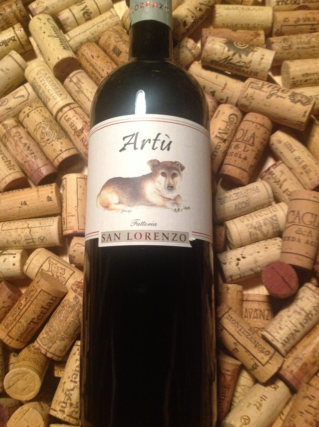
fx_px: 431
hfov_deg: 40.6
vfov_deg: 52.7
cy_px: 214
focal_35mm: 35
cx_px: 160
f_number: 2.4
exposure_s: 1/15
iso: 500
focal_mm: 4.28
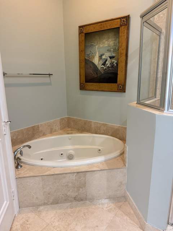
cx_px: 86
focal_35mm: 24
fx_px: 160
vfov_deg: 71.6
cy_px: 116
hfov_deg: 56.8
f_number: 1.78
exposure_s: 1/60
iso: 250
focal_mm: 6.76
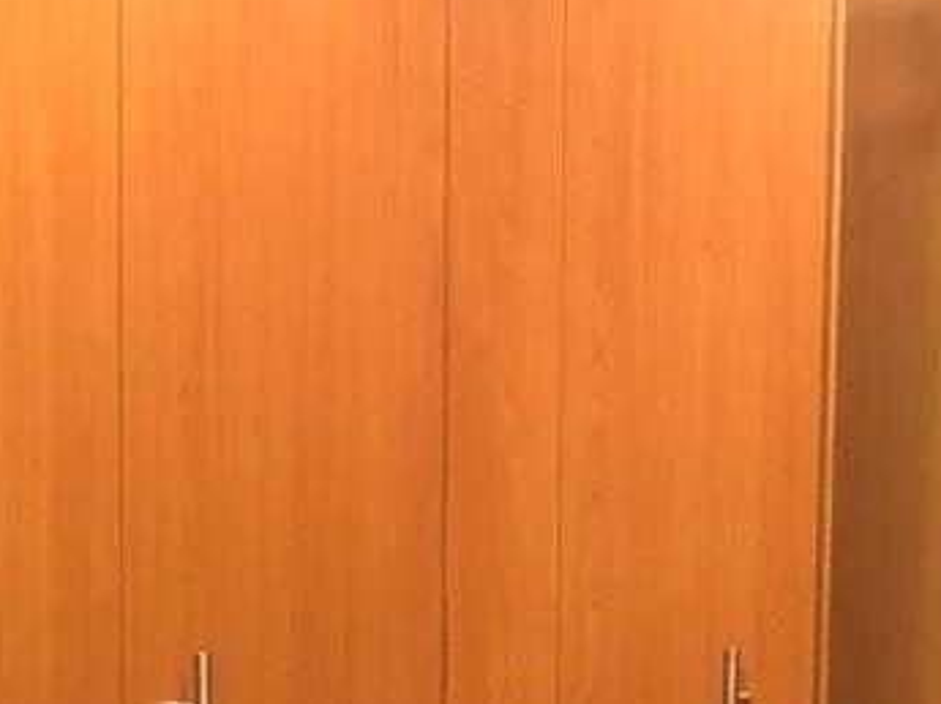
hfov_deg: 15.2
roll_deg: -0.1
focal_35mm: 130
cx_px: 636
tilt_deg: -7.3
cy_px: 1026
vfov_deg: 11.0
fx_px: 3530
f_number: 1.8
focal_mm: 4
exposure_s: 1/7
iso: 100
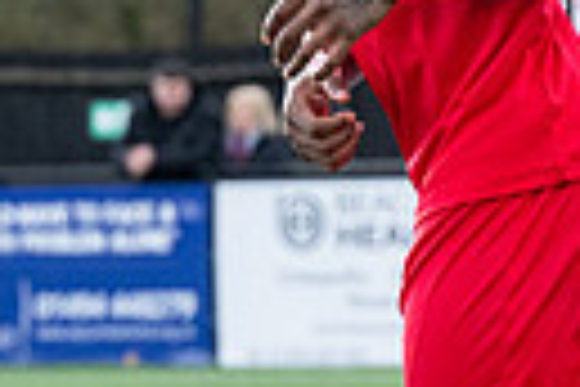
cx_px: 1128
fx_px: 8007
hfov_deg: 4.1
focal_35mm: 497
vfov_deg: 2.8
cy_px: 271
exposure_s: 1/1600
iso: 800
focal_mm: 103
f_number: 4
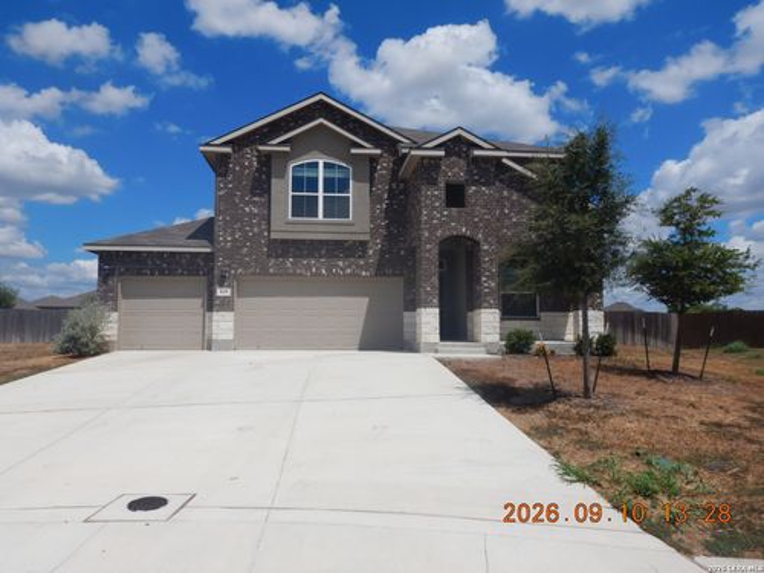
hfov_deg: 71.6
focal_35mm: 24
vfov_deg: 56.8
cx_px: 382
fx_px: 530
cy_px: 286
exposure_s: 1/640
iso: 125
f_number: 8.2
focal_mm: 4.3
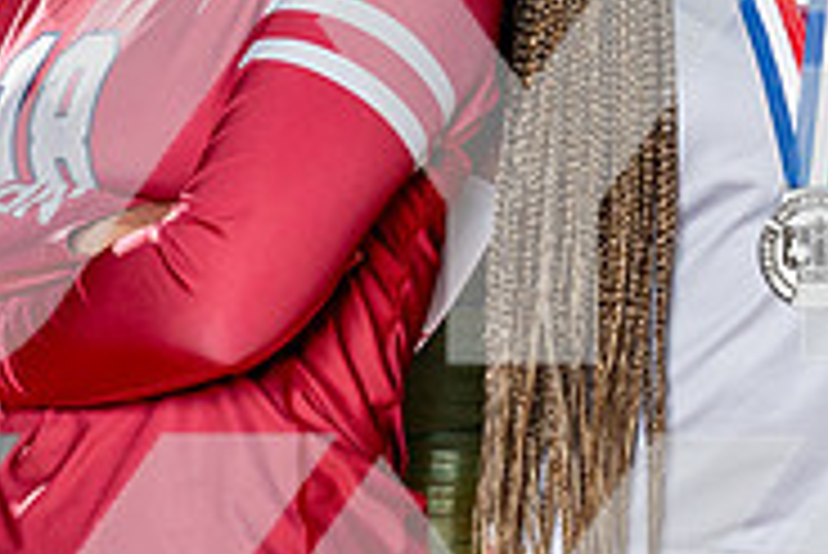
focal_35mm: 163
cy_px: 128
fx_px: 3752
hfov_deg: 12.5
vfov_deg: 8.4
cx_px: 711
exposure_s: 1/250
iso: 250
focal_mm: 48
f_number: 8
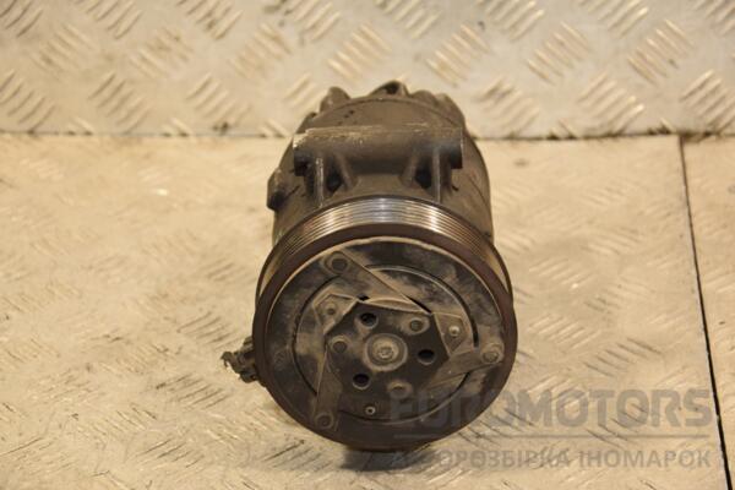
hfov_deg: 20.6
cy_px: 245
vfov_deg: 13.8
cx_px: 368
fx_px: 2021
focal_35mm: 99
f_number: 5.3
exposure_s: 1/100
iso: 800
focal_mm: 66
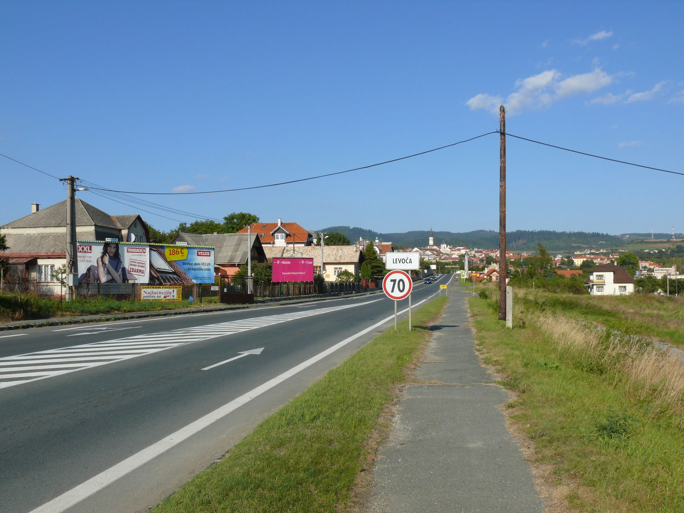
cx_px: 342
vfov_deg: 40.7
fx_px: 692
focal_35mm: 35
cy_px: 256
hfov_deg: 52.6
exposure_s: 1/500
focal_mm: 7.4
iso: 100
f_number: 6.3
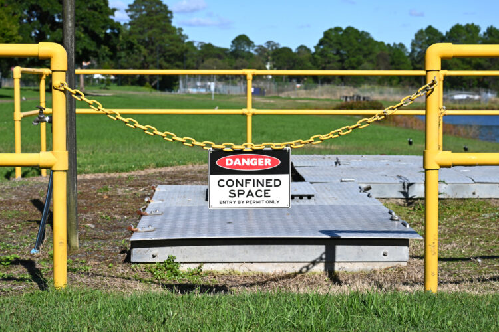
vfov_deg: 18.2
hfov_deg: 27.0
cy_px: 166
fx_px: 1040
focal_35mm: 75
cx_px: 250
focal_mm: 50
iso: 100
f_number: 6.3
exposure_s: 1/800
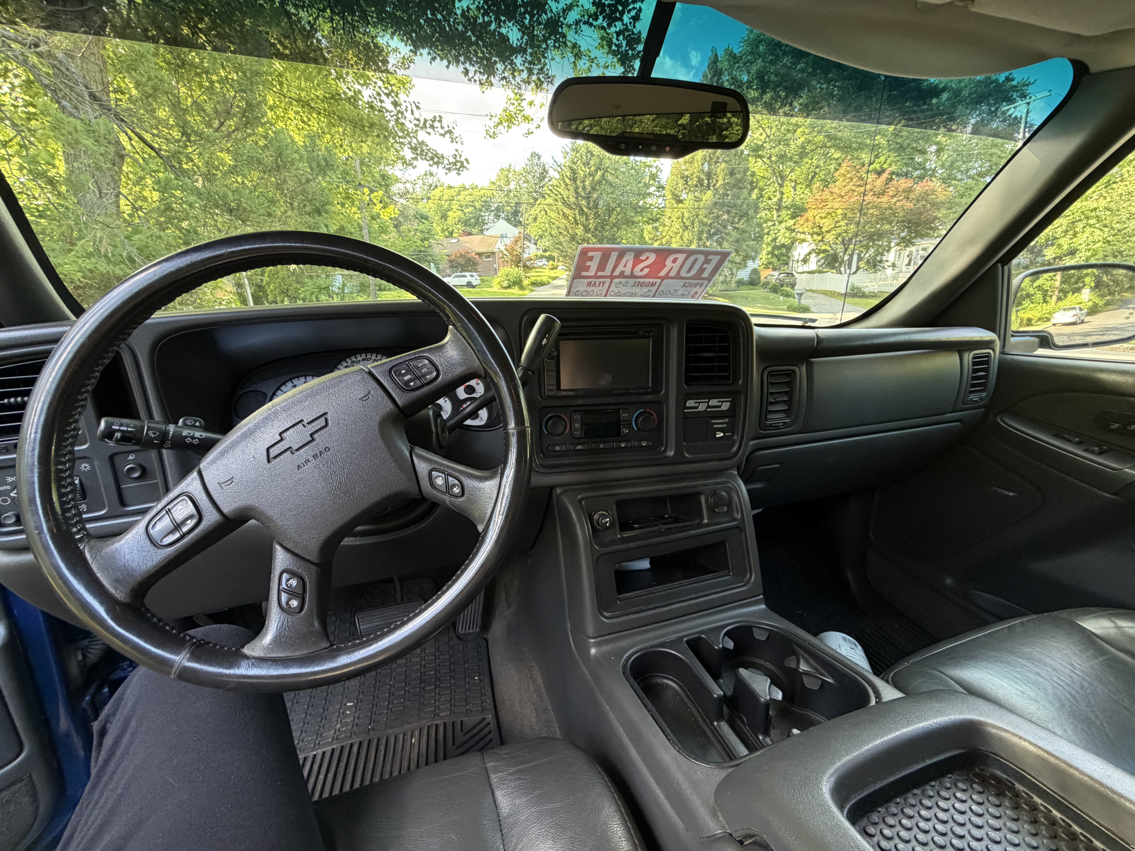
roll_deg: +3.5
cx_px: 568
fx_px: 459
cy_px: 426
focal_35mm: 14
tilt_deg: -16.1
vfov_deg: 85.7
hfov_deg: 102.1
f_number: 2.2
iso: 320
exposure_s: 1/121
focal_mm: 2.22
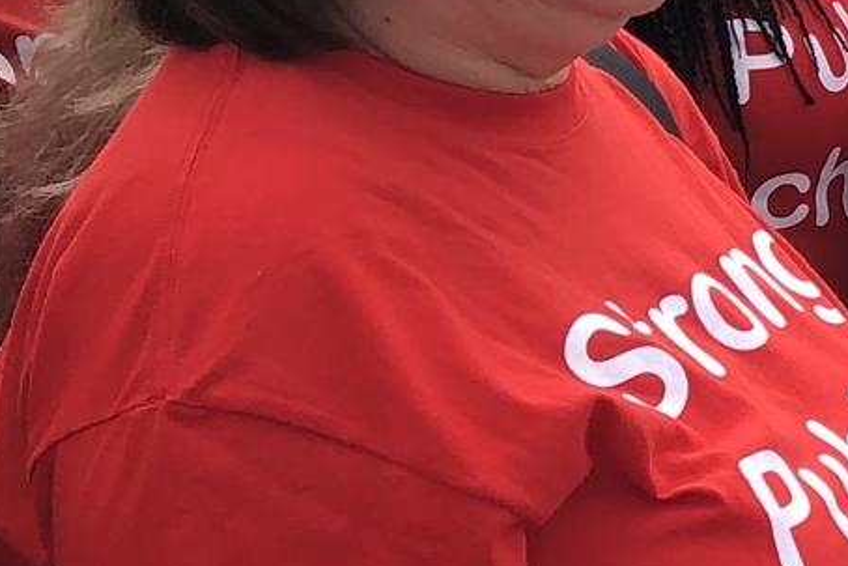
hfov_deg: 10.7
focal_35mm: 154
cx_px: 2230
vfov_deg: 8.8
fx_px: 3629
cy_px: -43
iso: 20
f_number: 1.8
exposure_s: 1/558
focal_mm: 4
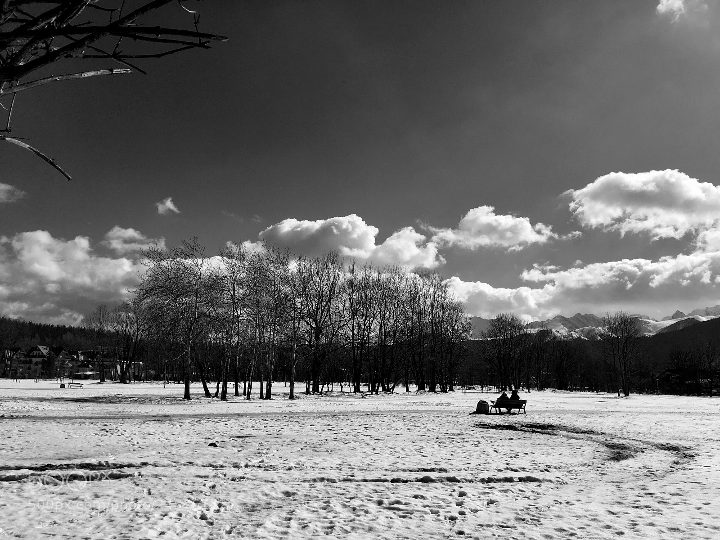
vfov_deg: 48.2
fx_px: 603
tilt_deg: +11.8
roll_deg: -2.8
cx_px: 360
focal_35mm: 29
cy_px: 270
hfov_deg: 61.7
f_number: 2.2
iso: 25
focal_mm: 4.15
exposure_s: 1/4808
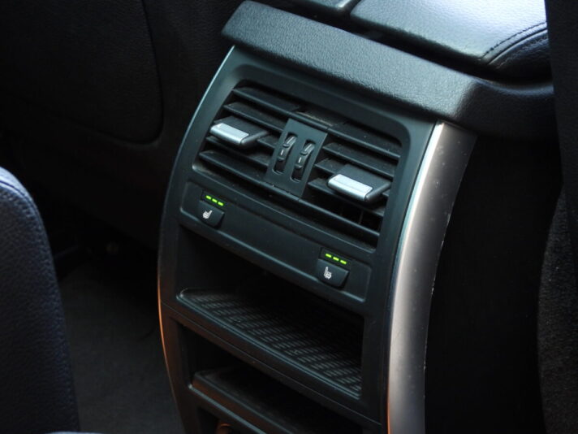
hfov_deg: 18.7
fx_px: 1753
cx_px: 289
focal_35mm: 105
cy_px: 217
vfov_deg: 14.1
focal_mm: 18.9
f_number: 4
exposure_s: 1/25
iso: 400
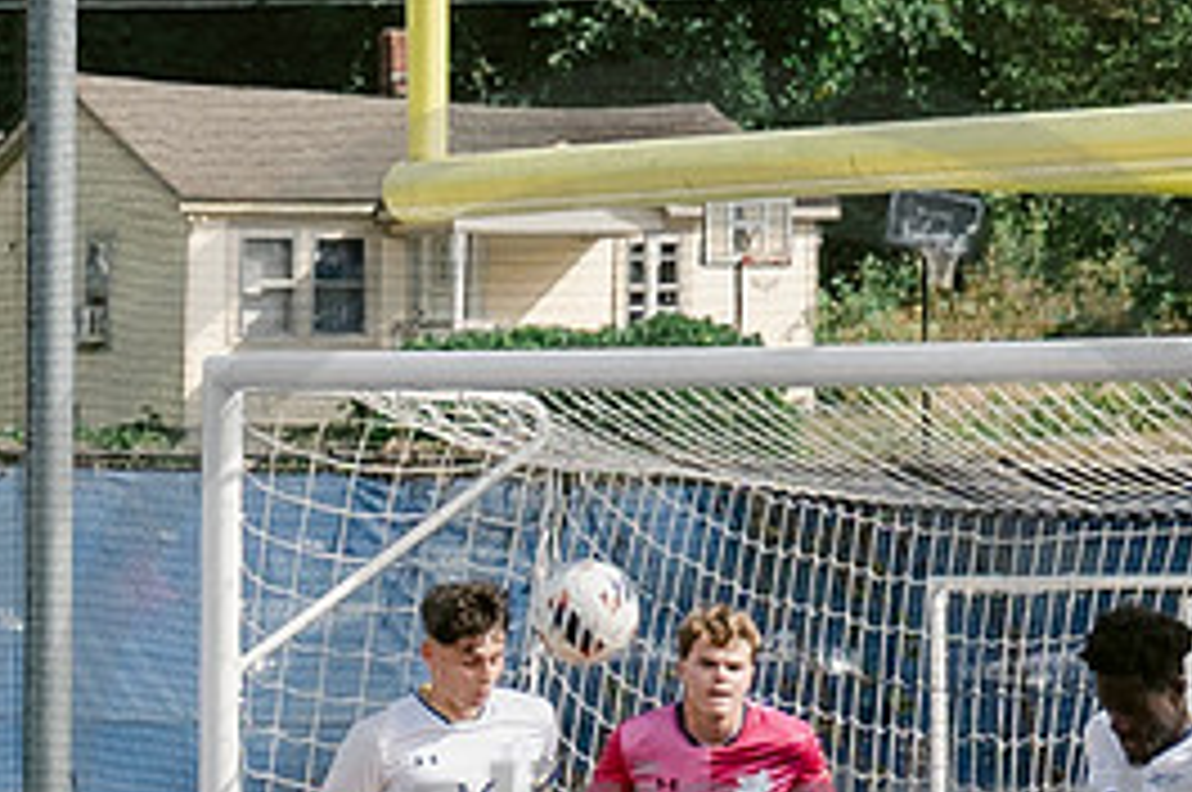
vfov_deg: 2.4
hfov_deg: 3.6
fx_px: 18618
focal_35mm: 563
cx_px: -1180
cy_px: 908
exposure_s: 1/2000
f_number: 5.6
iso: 640
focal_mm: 64
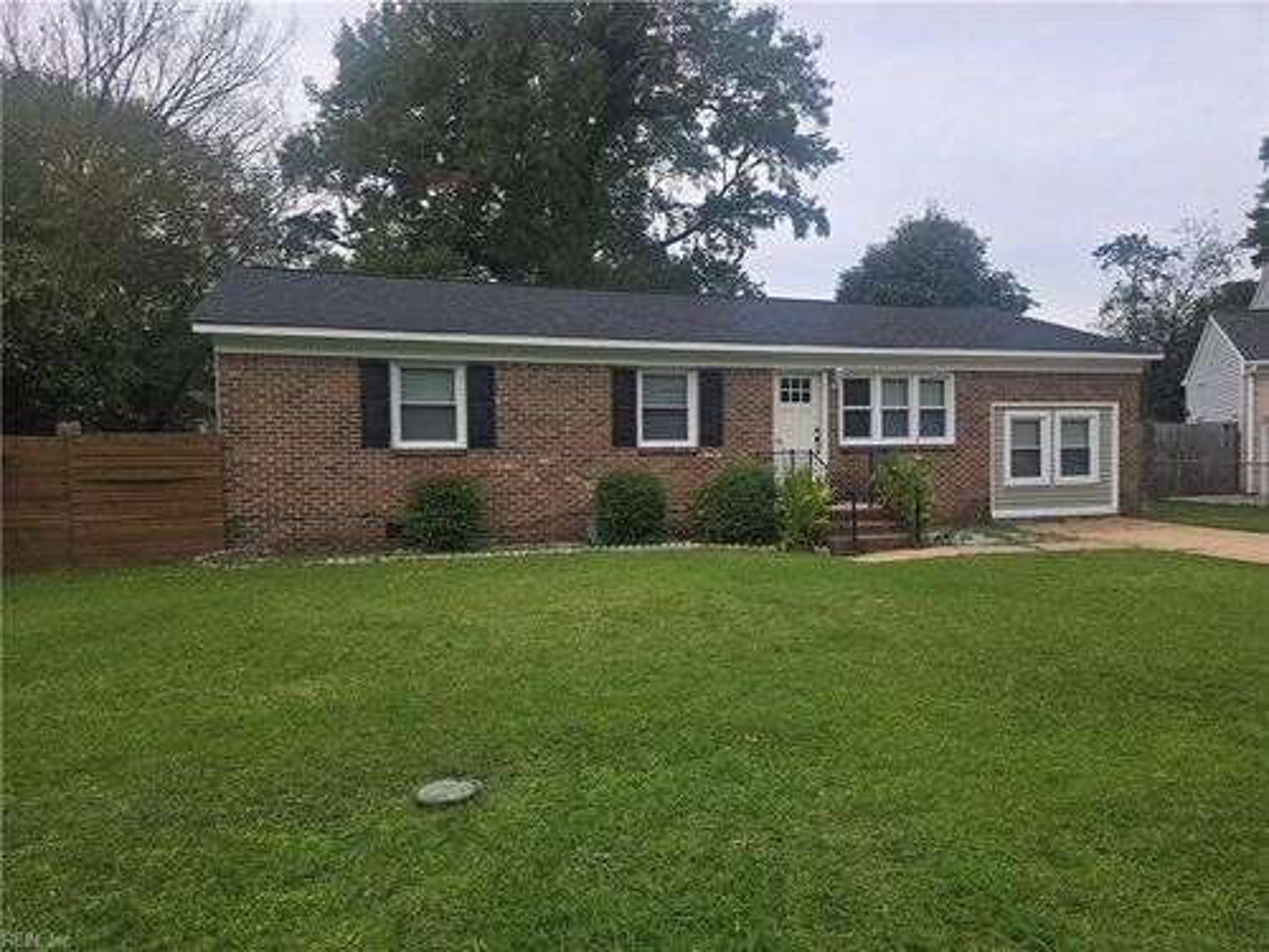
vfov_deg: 58.9
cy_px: 476
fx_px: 843
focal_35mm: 23
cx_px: 634
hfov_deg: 73.9
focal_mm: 6.3
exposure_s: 1/208
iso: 12
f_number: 1.7
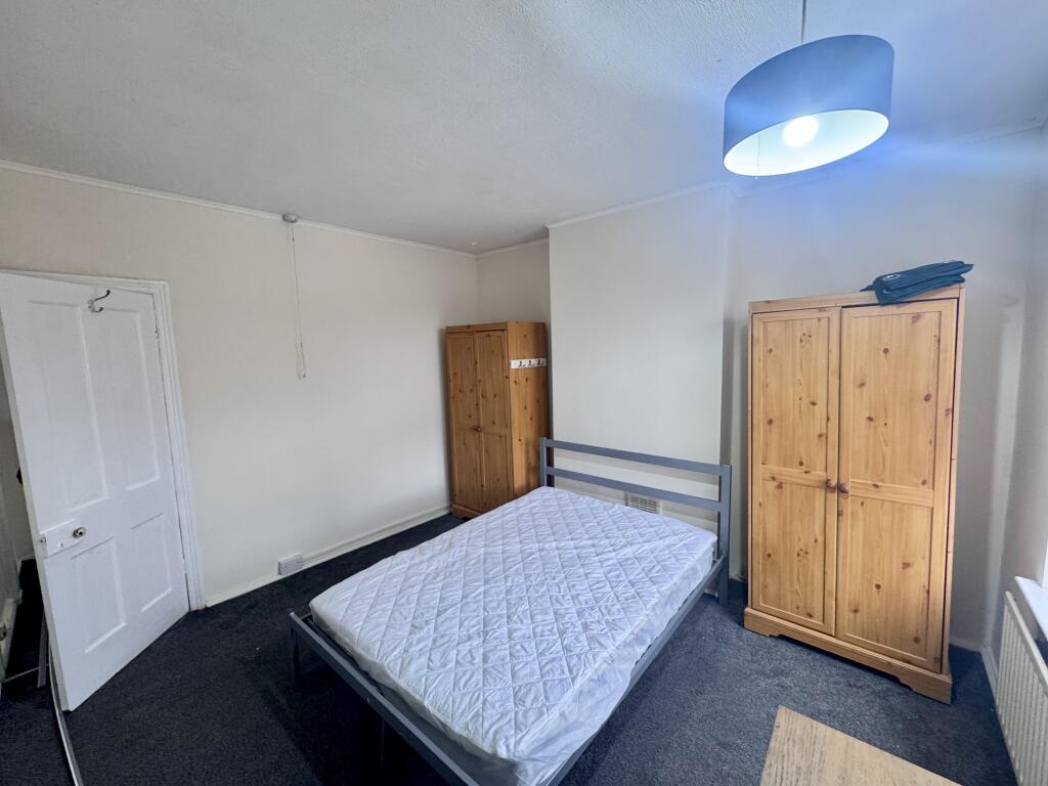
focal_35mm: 14
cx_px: 524
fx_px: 424
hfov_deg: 102.1
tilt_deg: -6.3
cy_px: 393
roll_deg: +1.4
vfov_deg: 85.7
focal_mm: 2.22
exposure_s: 1/100
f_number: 2.2
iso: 250
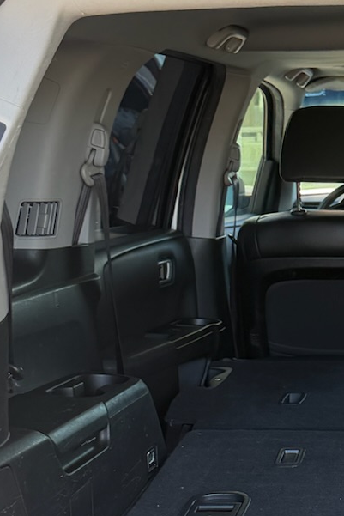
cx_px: 498
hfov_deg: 15.0
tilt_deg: -4.9
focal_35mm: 85
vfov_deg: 23.9
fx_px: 1218
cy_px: 274
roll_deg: -0.3
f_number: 1.78
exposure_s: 1/214
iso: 80
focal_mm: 6.76
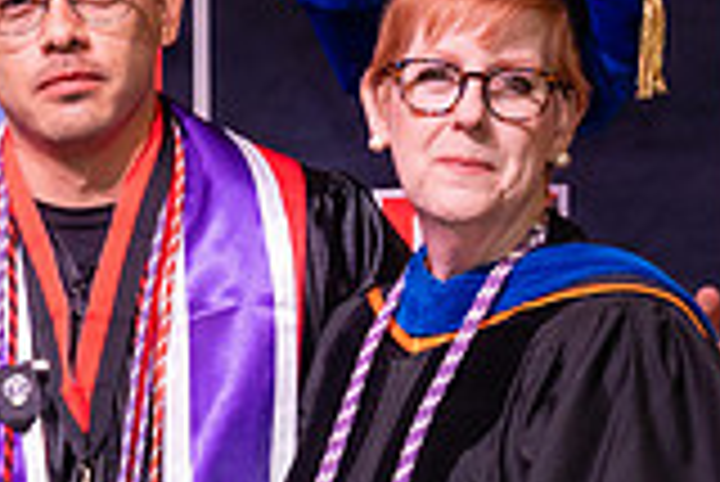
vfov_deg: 5.7
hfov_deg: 8.5
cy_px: 528
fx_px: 4784
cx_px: -61
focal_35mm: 239
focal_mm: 52
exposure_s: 1/160
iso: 1250
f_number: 5.6
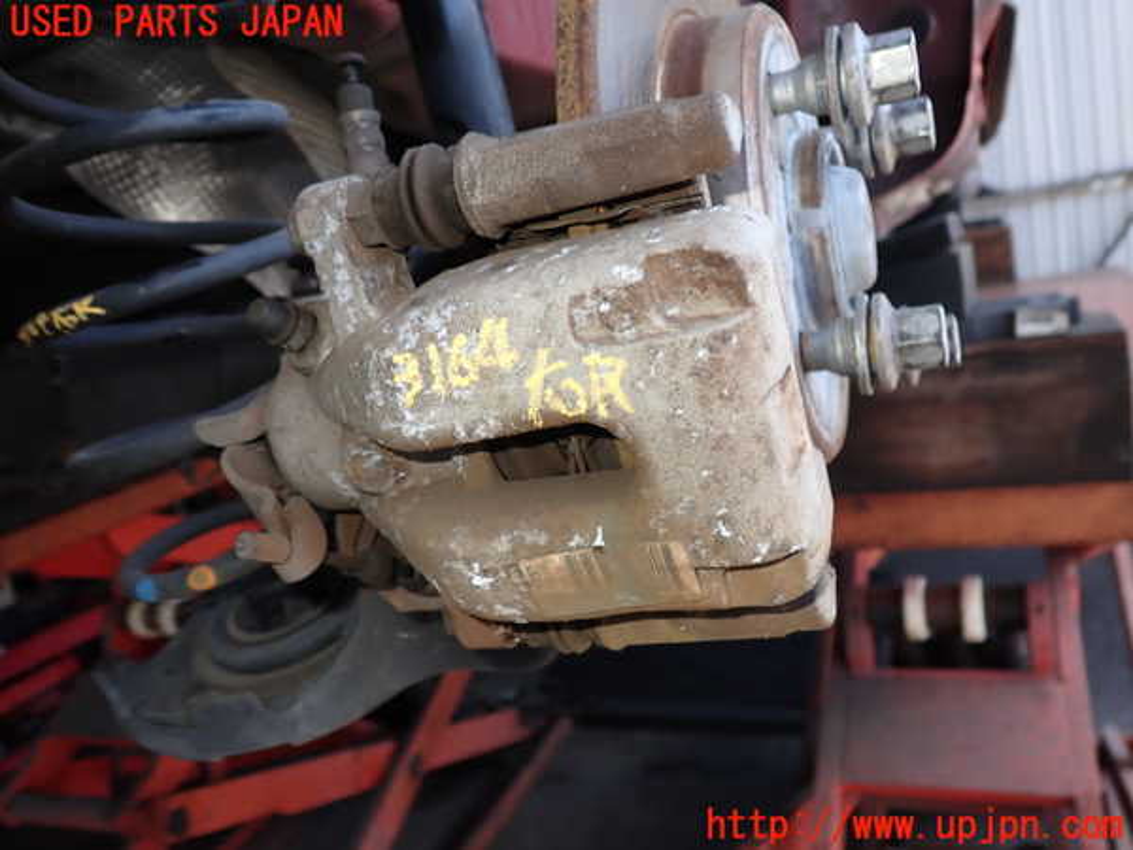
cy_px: 425
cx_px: 566
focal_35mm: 30
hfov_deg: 60.0
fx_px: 982
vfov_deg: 46.8
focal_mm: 5.4
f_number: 6.3
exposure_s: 1/30
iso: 100
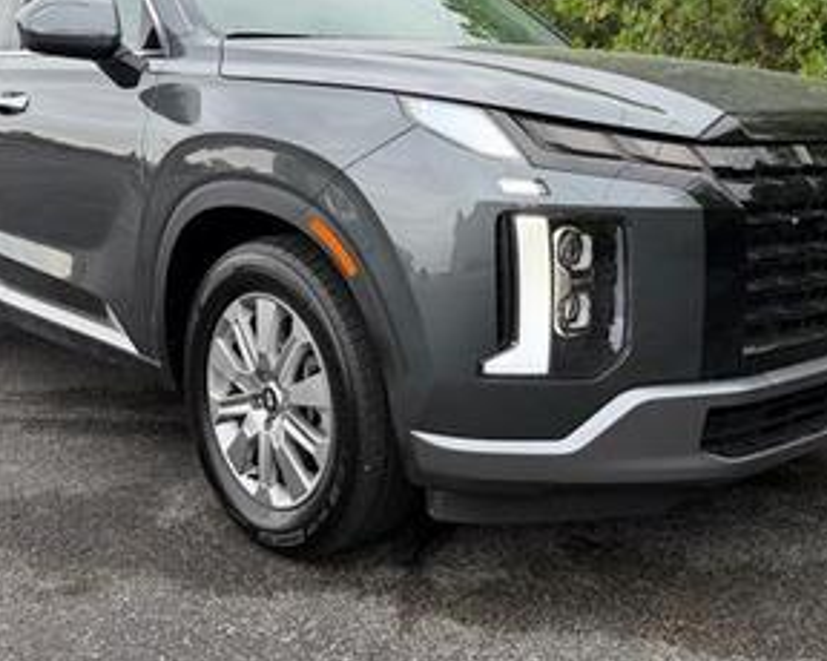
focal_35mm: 41
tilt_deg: -13.9
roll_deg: +2.1
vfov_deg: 36.4
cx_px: 422
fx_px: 1003
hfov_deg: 44.8
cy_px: 290
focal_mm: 6.76
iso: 100
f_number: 1.78
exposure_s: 1/555
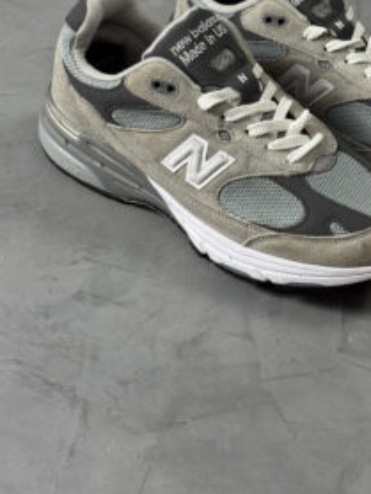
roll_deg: -5.9
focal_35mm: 69
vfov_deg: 27.9
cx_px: 256
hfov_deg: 21.2
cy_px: 142
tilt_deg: -37.4
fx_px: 985
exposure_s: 1/60
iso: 100
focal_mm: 6.76
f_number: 1.78
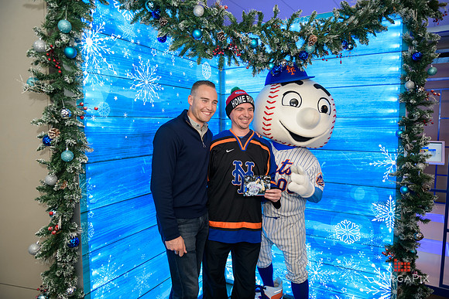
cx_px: 224
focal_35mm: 24
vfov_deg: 53.2
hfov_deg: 73.7
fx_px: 299
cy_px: 150
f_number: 3.2
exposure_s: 1/125
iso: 400
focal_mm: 24
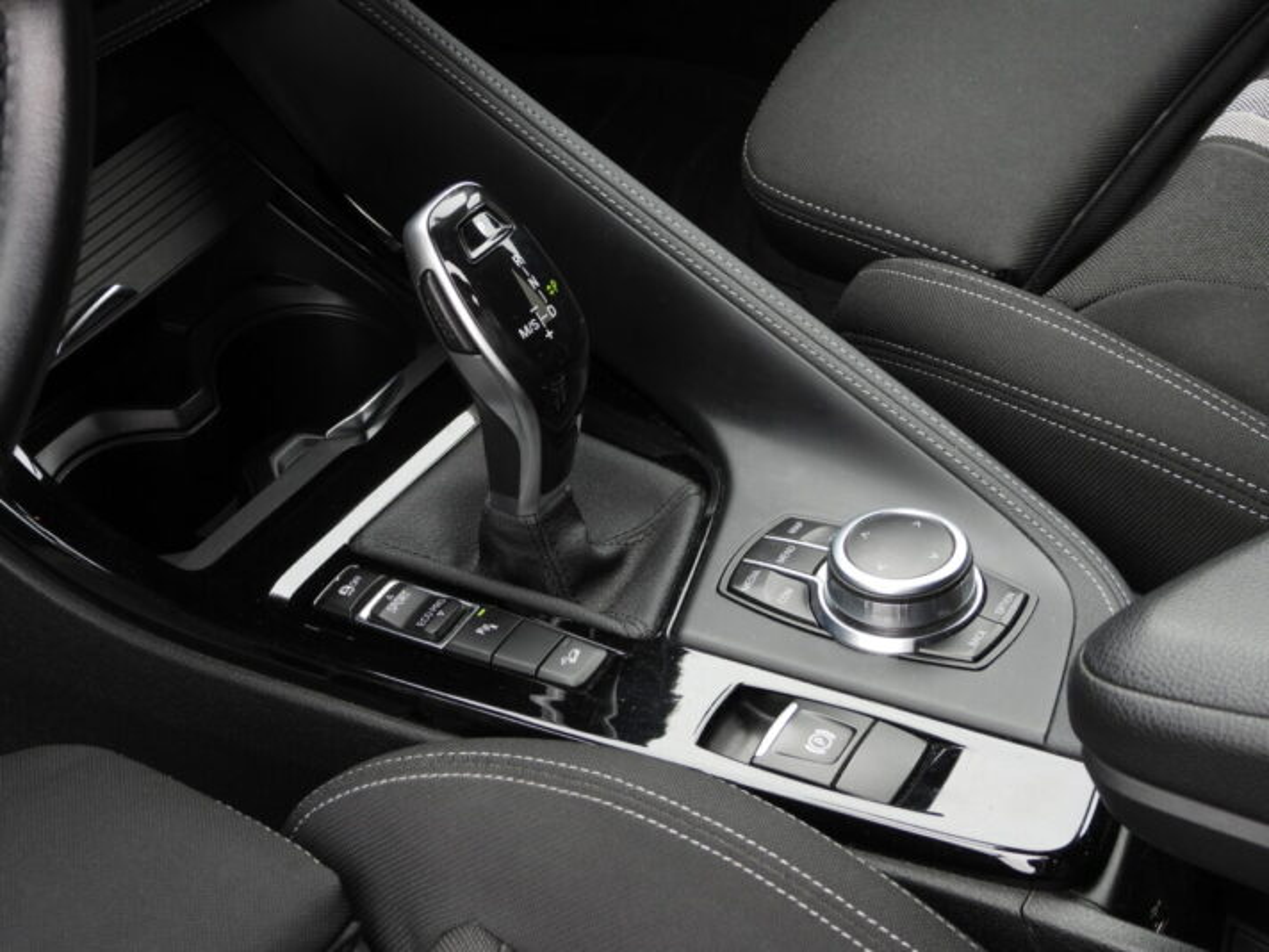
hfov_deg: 23.0
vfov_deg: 17.4
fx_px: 3116
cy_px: 476
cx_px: 634
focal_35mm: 85
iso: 110
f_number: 3.5
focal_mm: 15.3
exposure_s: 1/60
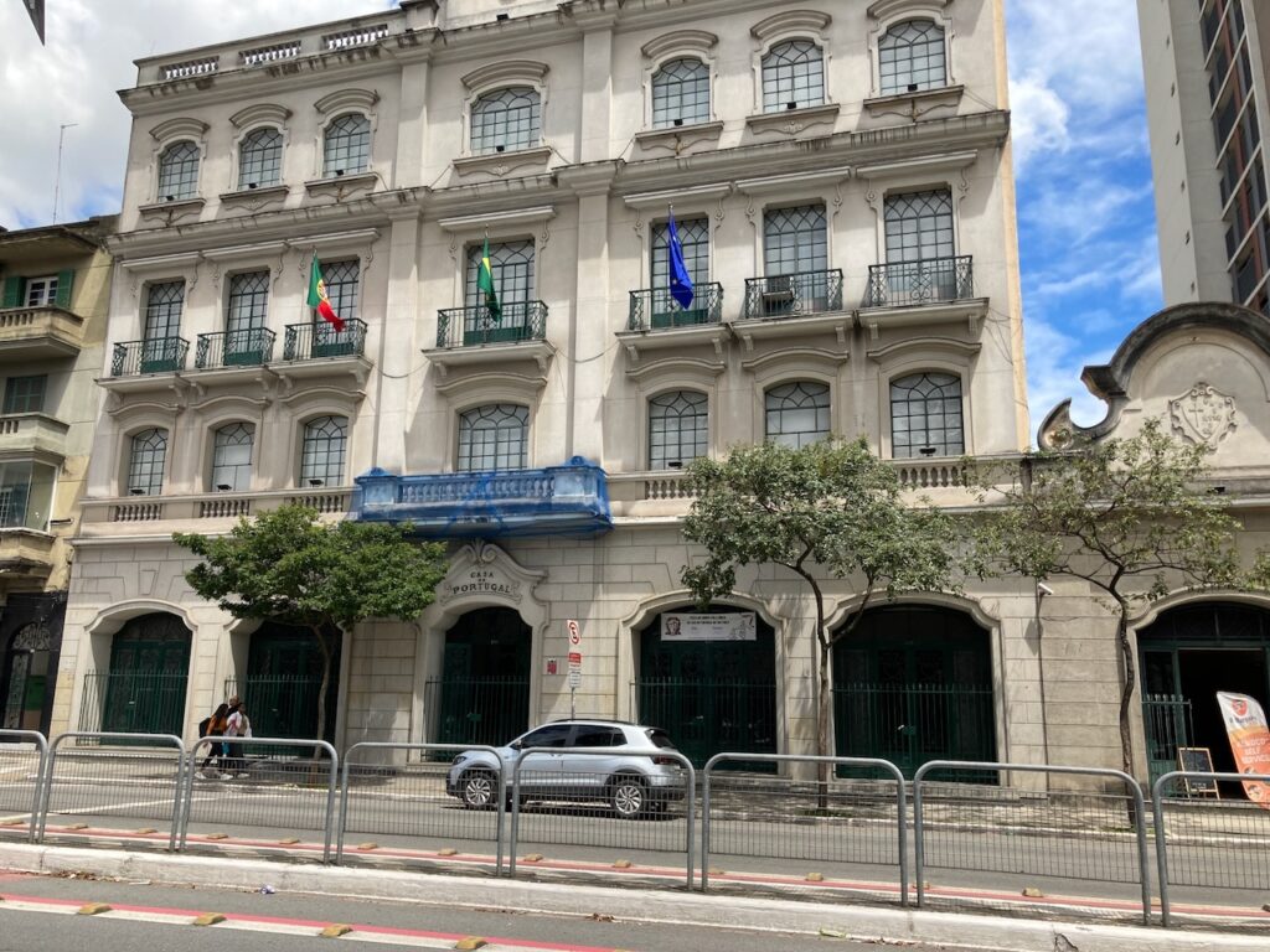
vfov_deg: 49.7
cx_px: 635
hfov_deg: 63.4
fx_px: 1027
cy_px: 476
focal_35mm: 28
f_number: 1.8
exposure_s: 1/1453
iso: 20
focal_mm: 3.99
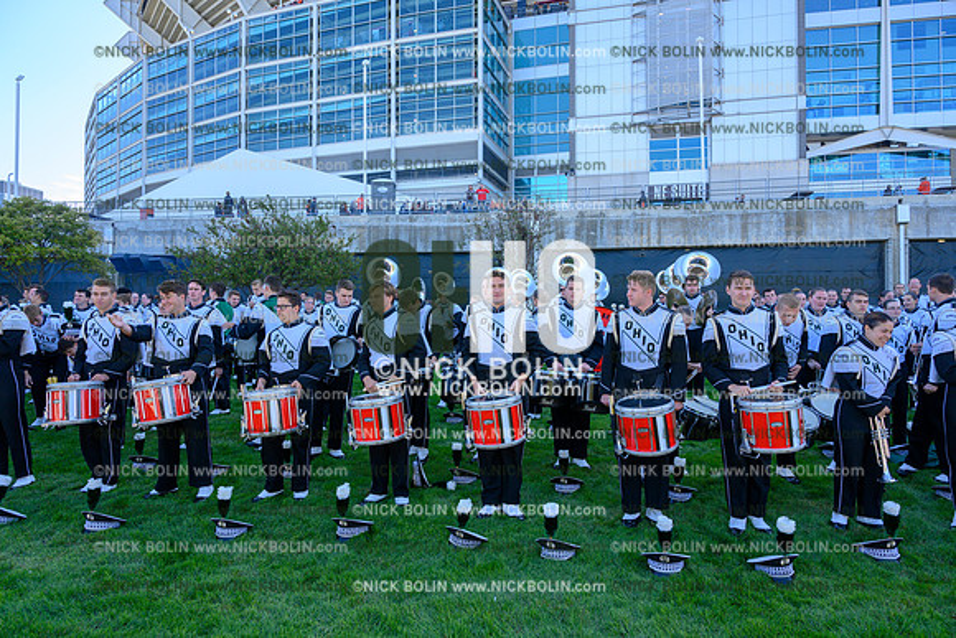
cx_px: 478
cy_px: 319
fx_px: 637
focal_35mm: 24
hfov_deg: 73.7
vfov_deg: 53.2
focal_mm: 24
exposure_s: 1/400
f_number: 8
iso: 800
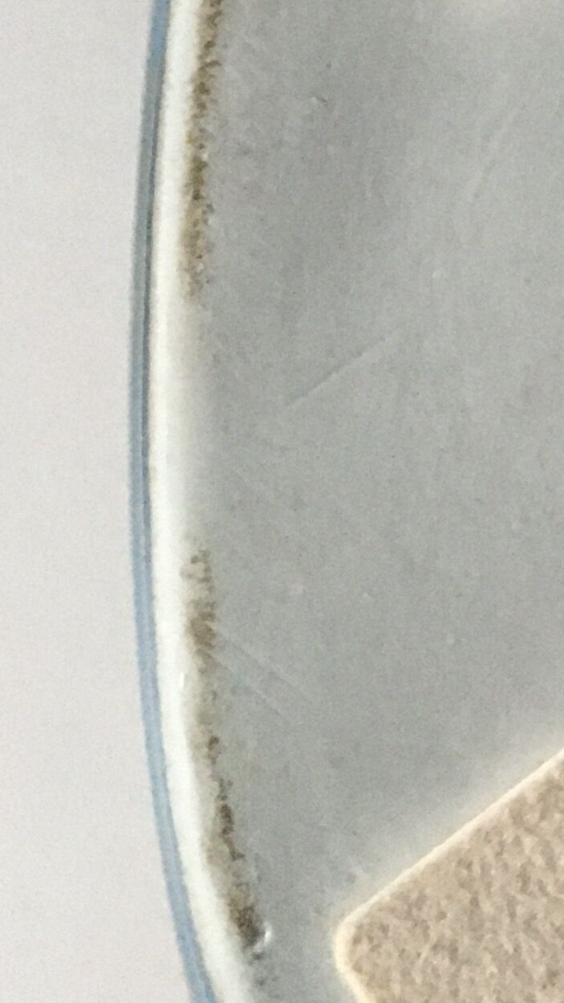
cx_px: 1117
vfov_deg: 20.6
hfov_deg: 10.9
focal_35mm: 102
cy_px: 140
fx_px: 2711
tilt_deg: -85.9
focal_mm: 4.15
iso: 200
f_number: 2.2
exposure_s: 1/25
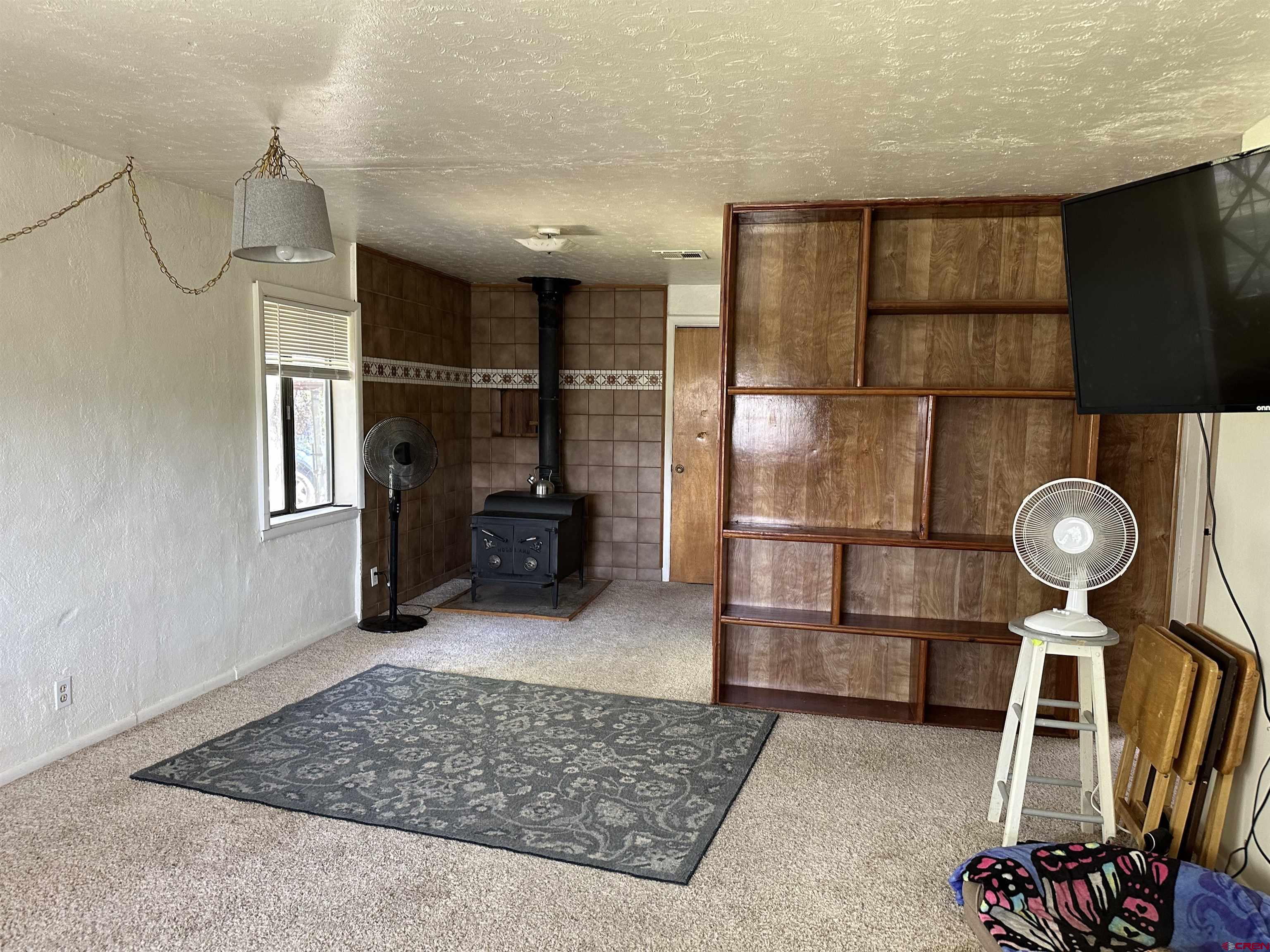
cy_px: 476
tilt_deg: -5.1
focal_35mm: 24
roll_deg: -0.8
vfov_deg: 56.8
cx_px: 635
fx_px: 881
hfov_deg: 71.6
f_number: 1.78
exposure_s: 1/61
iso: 250
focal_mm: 6.86
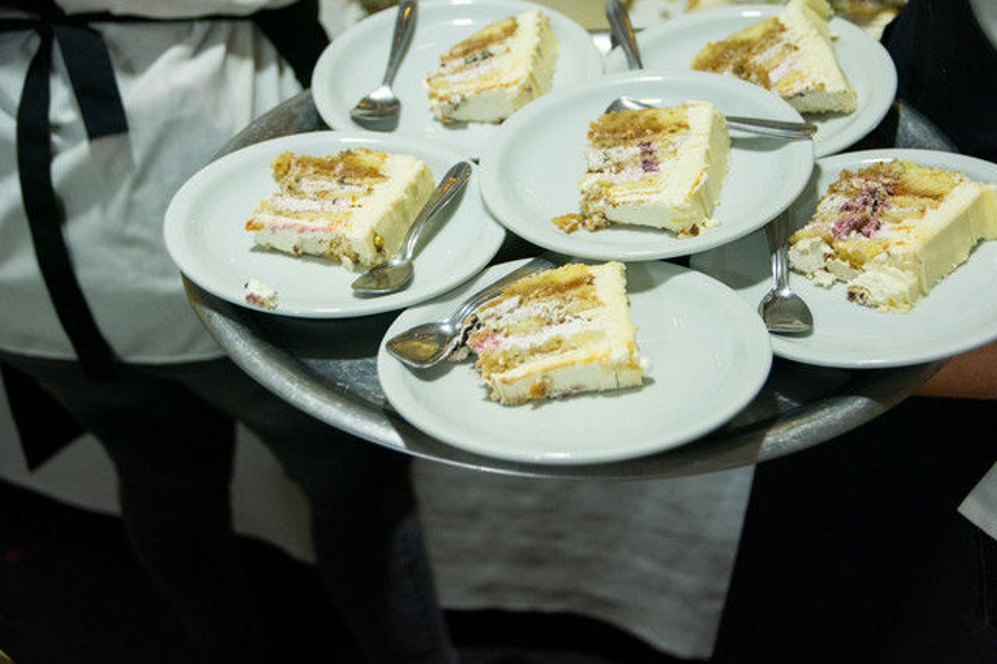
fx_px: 1412
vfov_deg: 26.5
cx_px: 498
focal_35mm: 51
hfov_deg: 38.9
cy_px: 332
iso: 1000
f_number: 3.3
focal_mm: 34
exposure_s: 1/50
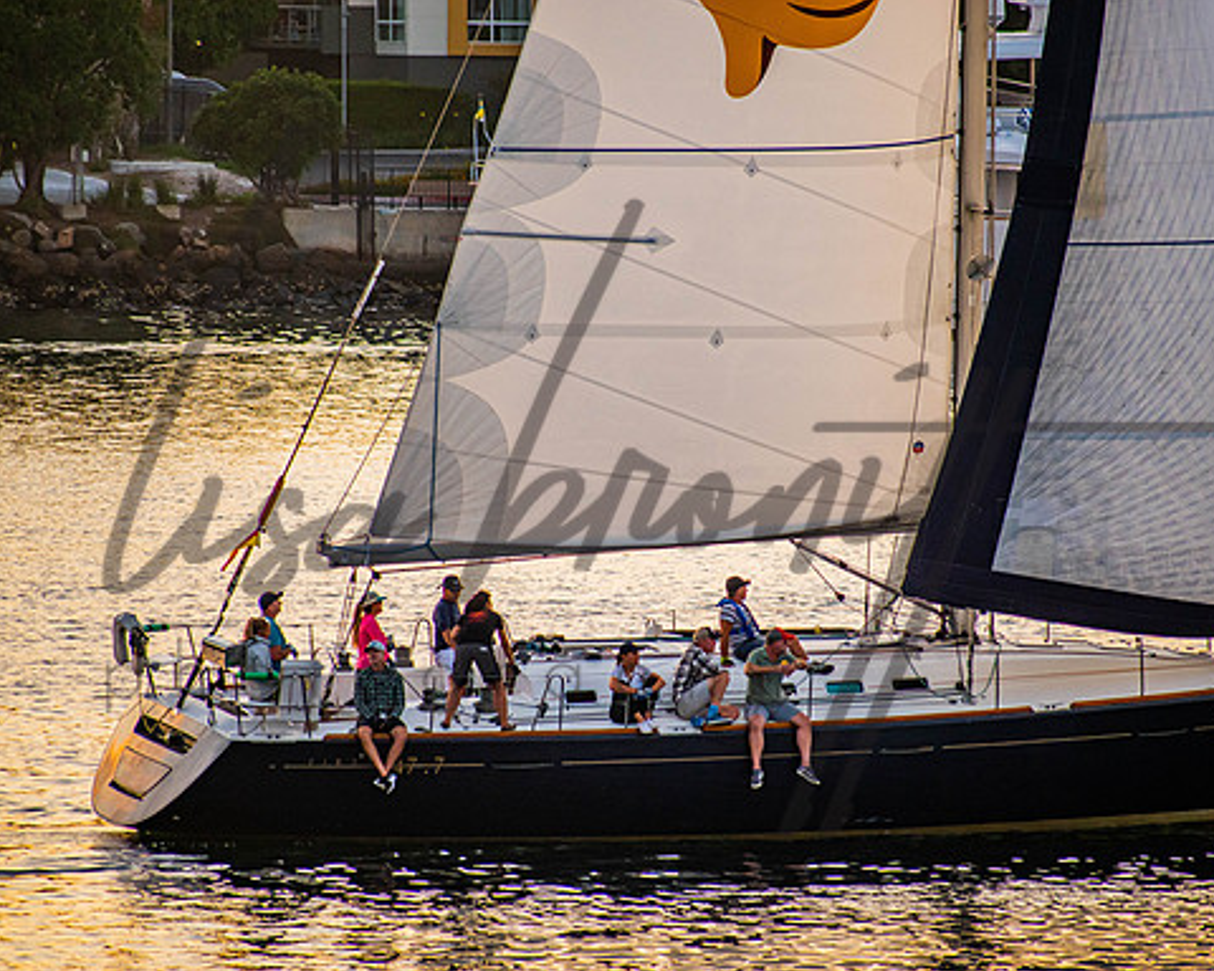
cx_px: 668
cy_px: 487
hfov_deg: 4.9
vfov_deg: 4.0
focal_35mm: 391
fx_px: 14049
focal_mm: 230
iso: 800
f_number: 6.3
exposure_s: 1/250
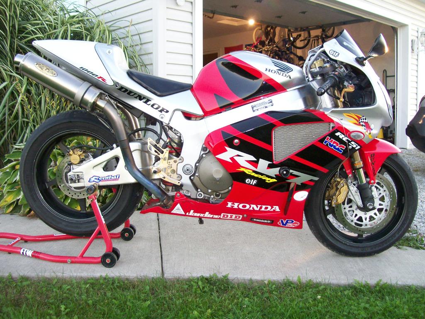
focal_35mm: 36
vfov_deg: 39.7
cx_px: 212
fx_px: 442
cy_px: 160
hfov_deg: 51.4
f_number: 2.7
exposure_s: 1/79
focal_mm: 6
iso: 140
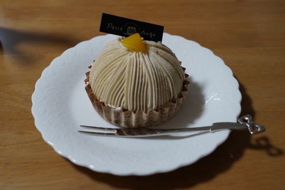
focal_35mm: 50
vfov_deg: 27.0
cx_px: 142
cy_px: 95
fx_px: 396
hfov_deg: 39.6
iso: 640
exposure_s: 1/50
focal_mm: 50
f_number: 5.6
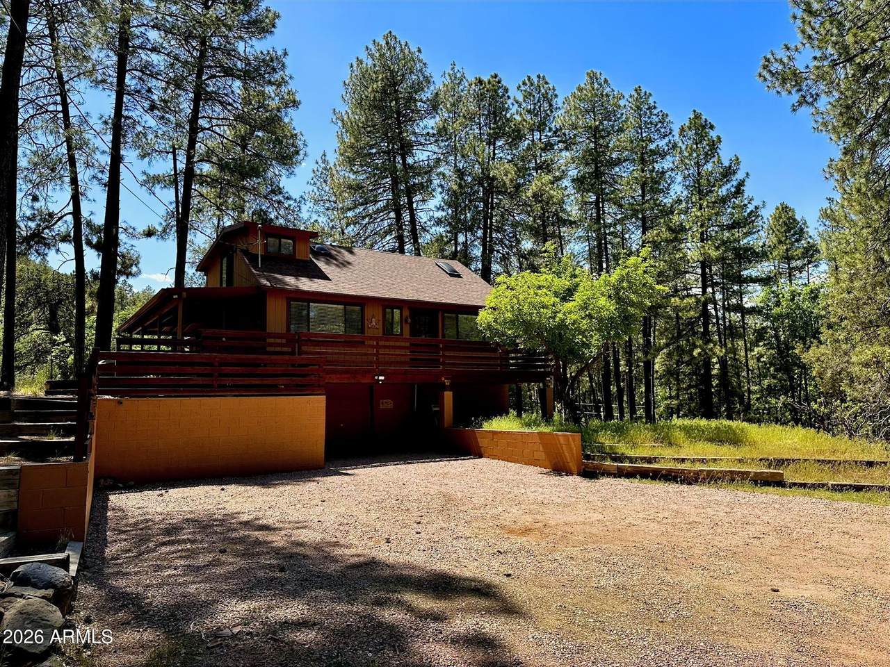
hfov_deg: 71.6
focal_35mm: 24
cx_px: 445
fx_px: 617
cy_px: 334
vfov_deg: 56.8
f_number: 1.78
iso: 80
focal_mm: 6.86
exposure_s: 1/2203
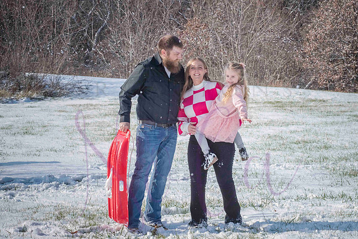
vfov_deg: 12.9
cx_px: 206
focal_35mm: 106
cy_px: 101
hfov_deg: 19.3
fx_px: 1053
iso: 640
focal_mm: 92
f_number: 14
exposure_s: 1/1000
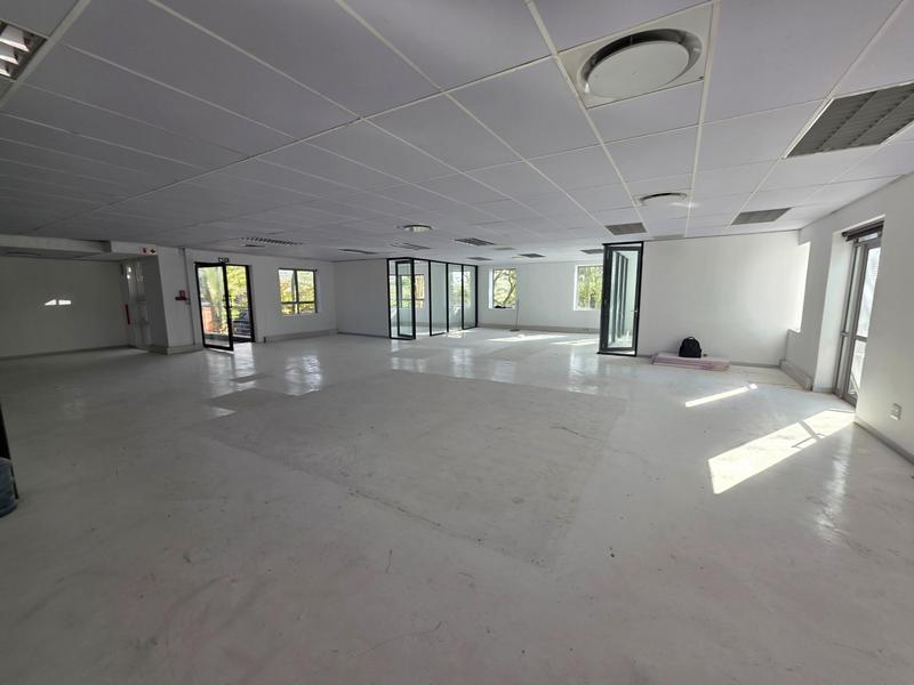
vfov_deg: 89.9
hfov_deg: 106.2
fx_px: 343
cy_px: 342
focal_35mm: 13
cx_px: 457
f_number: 1.9
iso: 25
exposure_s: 1/100
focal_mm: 2.2
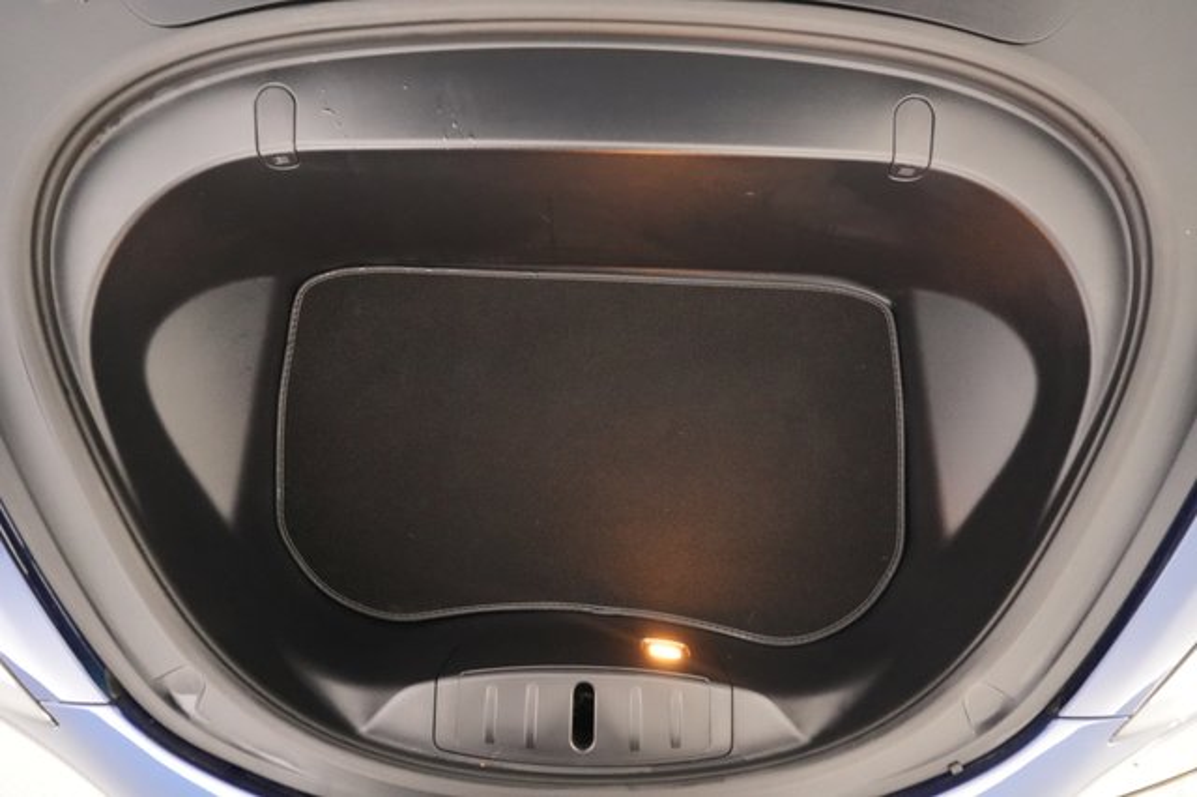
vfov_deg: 53.1
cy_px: 398
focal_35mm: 24
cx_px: 598
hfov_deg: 73.8
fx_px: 798
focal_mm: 24
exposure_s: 1/60
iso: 12800
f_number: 2.8
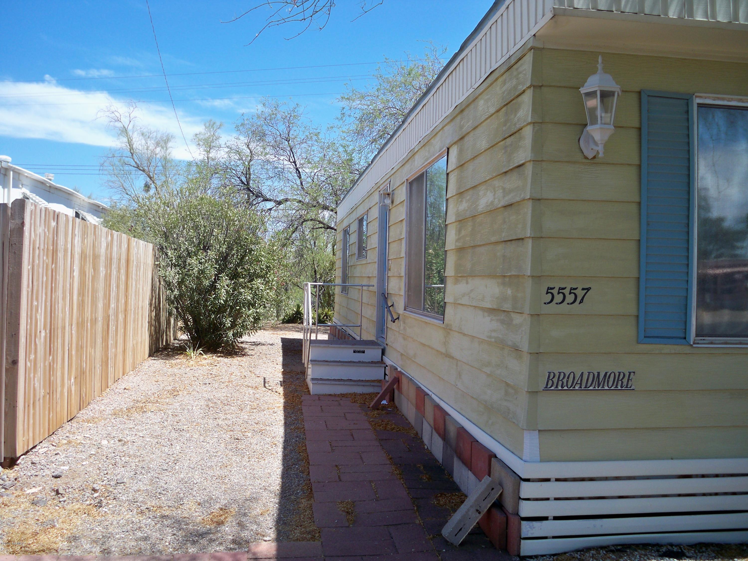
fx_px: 756
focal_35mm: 35
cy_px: 280
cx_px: 374
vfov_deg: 40.7
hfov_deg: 52.6
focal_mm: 6.3
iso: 80
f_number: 3.1
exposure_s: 1/500
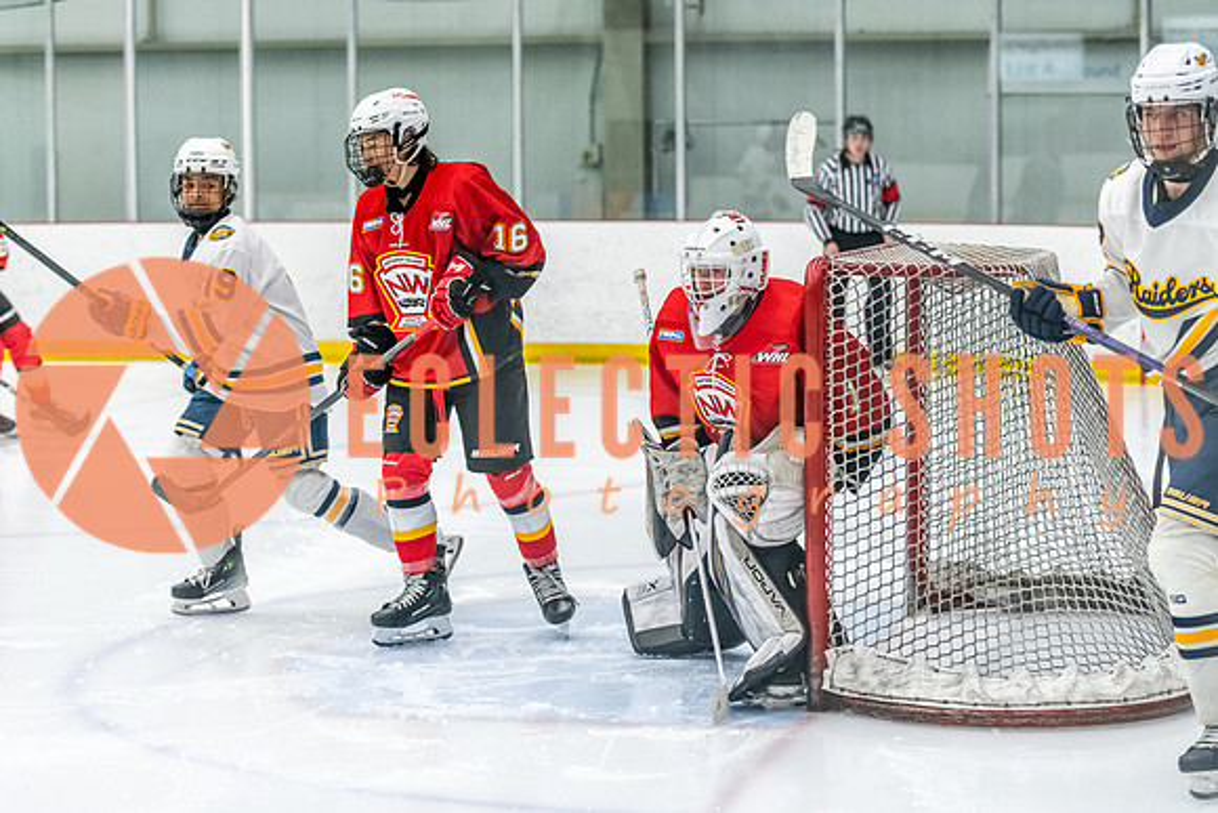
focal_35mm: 101
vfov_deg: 13.6
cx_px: 705
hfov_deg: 20.2
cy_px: 387
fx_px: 3414
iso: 3200
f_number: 2.8
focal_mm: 85
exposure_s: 1/800
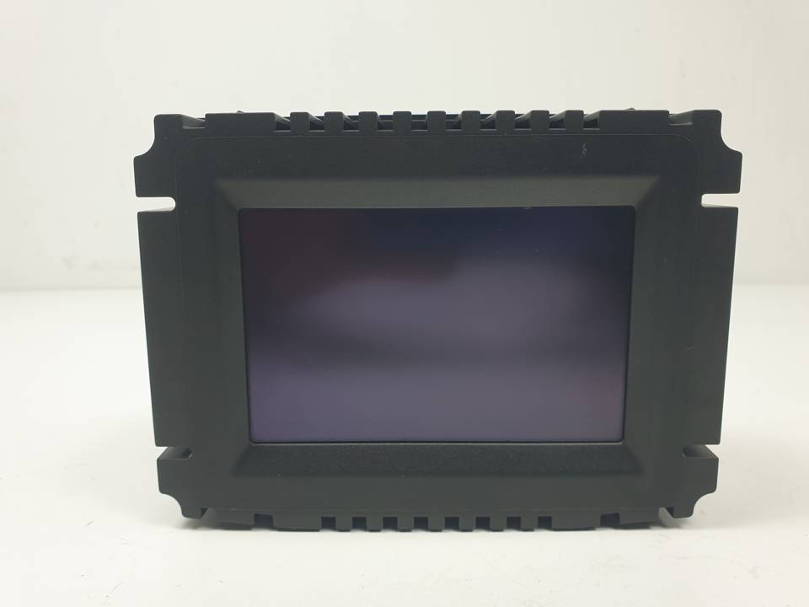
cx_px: 404
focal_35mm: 26
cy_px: 304
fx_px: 608
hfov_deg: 67.3
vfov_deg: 53.1
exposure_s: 1/158
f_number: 2.4
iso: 50
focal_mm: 4.3
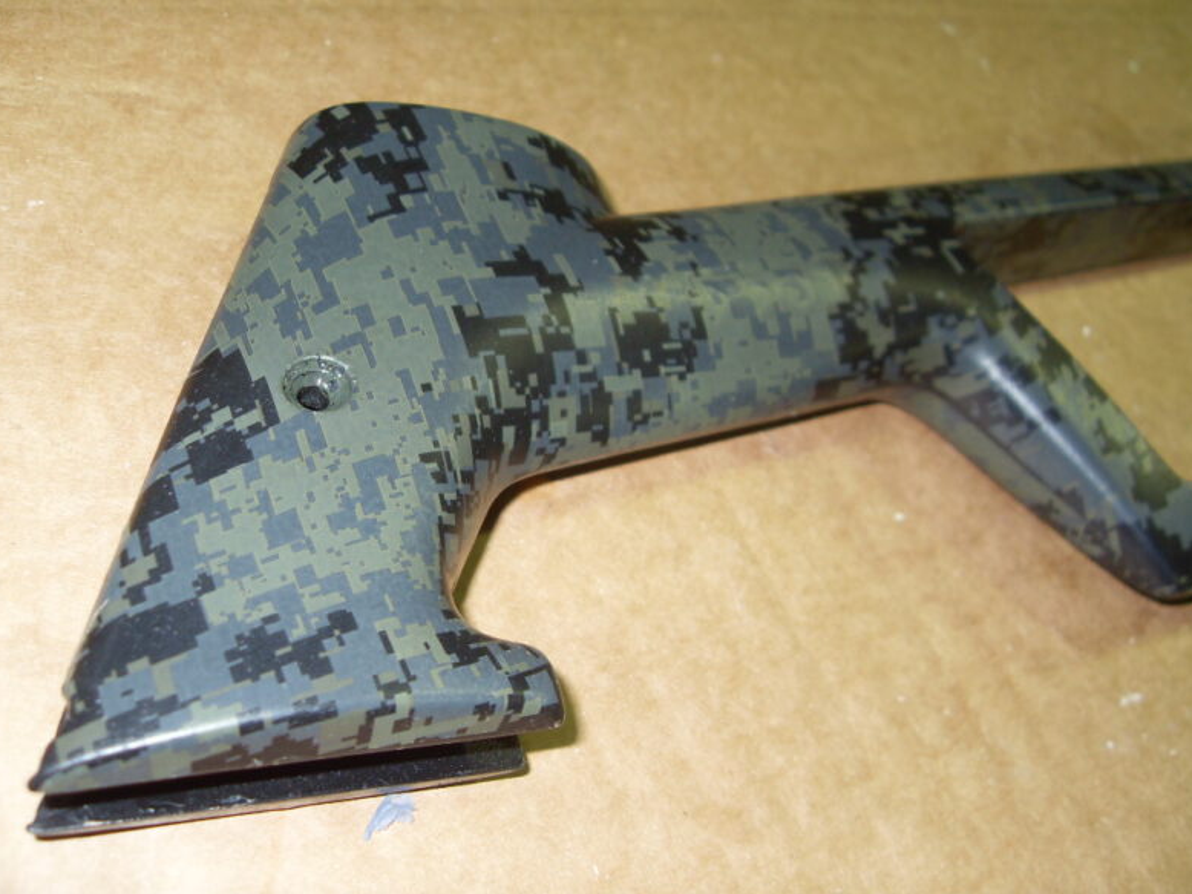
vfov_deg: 39.6
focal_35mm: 36
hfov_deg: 51.4
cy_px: 448
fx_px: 1239
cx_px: 598
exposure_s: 1/45
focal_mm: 6.3
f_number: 2.8
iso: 100
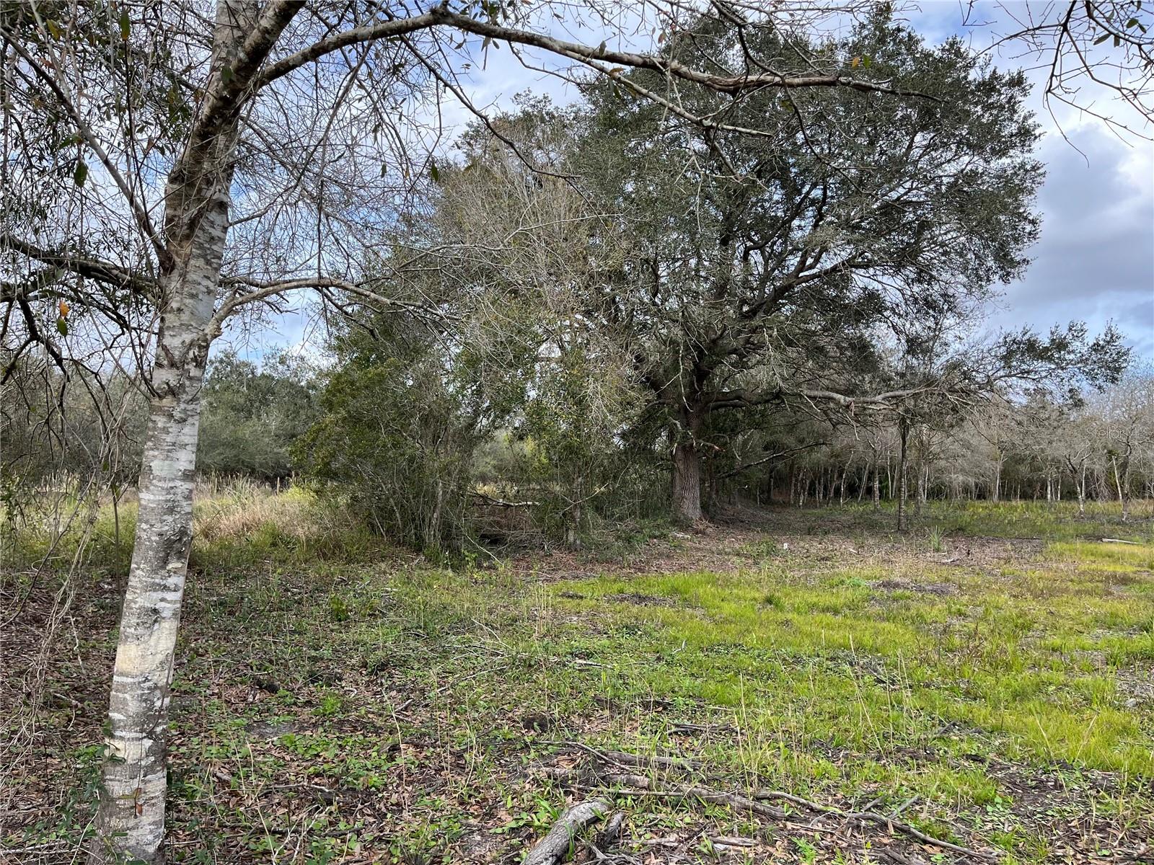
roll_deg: -0.8
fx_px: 867
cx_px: 577
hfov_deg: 67.3
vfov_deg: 53.1
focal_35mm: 26
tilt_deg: +3.8
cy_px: 432
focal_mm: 5.1
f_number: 1.6
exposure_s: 1/1075
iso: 50
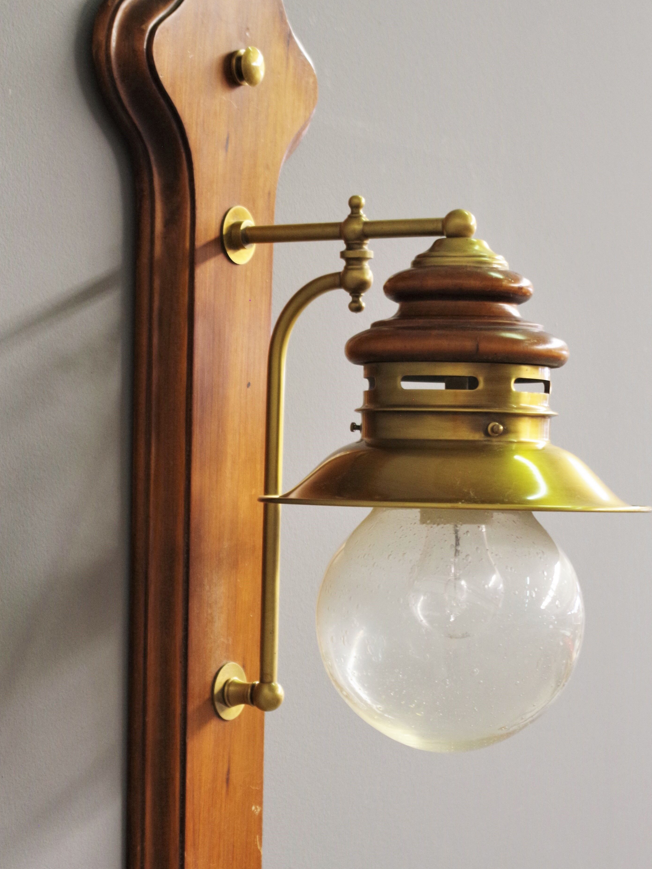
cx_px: 278
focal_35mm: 93
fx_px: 2336
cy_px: 473
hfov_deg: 15.9
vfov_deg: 21.1
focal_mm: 40
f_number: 4.5
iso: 800
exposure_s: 1/50
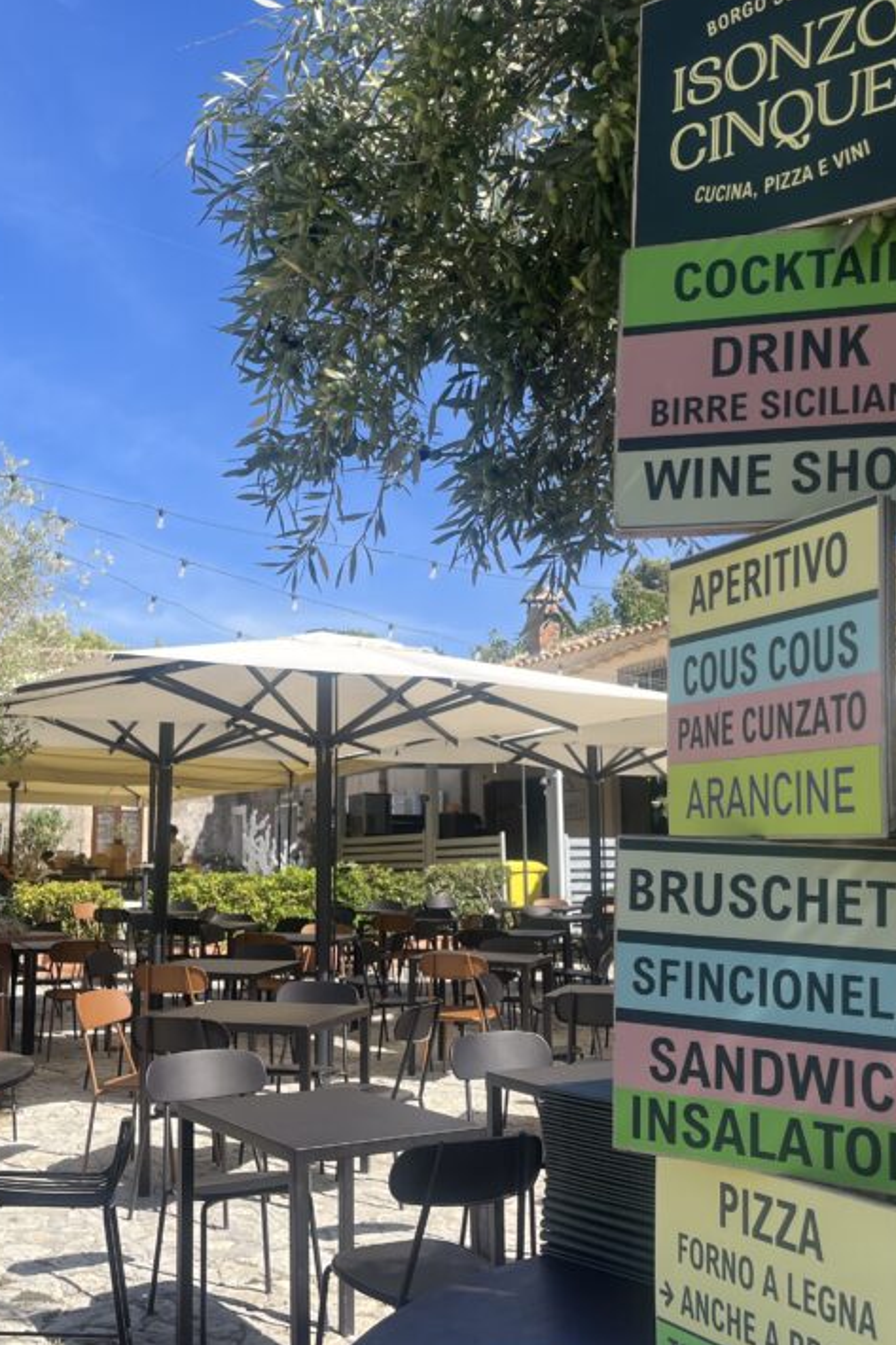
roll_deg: -0.4
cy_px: 637
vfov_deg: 49.5
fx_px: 1457
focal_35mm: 39
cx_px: 337
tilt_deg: +9.5
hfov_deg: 34.0
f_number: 1.6
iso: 50
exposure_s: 1/2137
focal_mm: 5.1
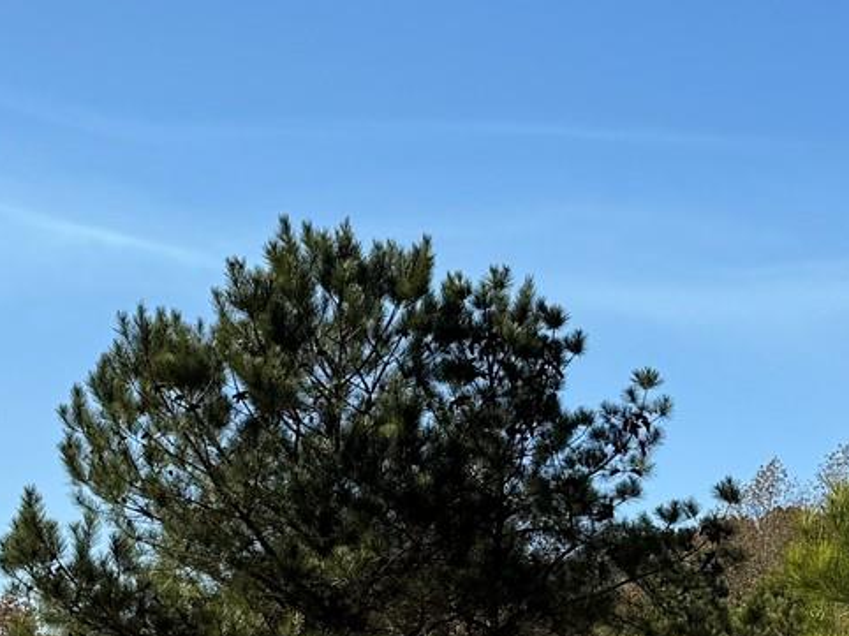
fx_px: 2500
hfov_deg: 19.3
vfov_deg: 14.3
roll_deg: -1.3
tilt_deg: +4.1
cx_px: 417
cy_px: 606
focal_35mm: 102
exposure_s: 1/5319
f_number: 1.78
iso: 80
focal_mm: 6.76
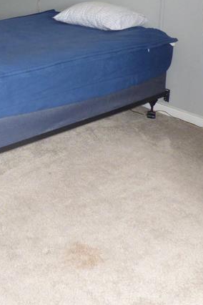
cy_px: 43
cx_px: -50
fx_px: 423
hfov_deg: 24.1
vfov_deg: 37.5
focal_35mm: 50
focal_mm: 3.58
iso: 400
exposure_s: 1/50
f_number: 2.8
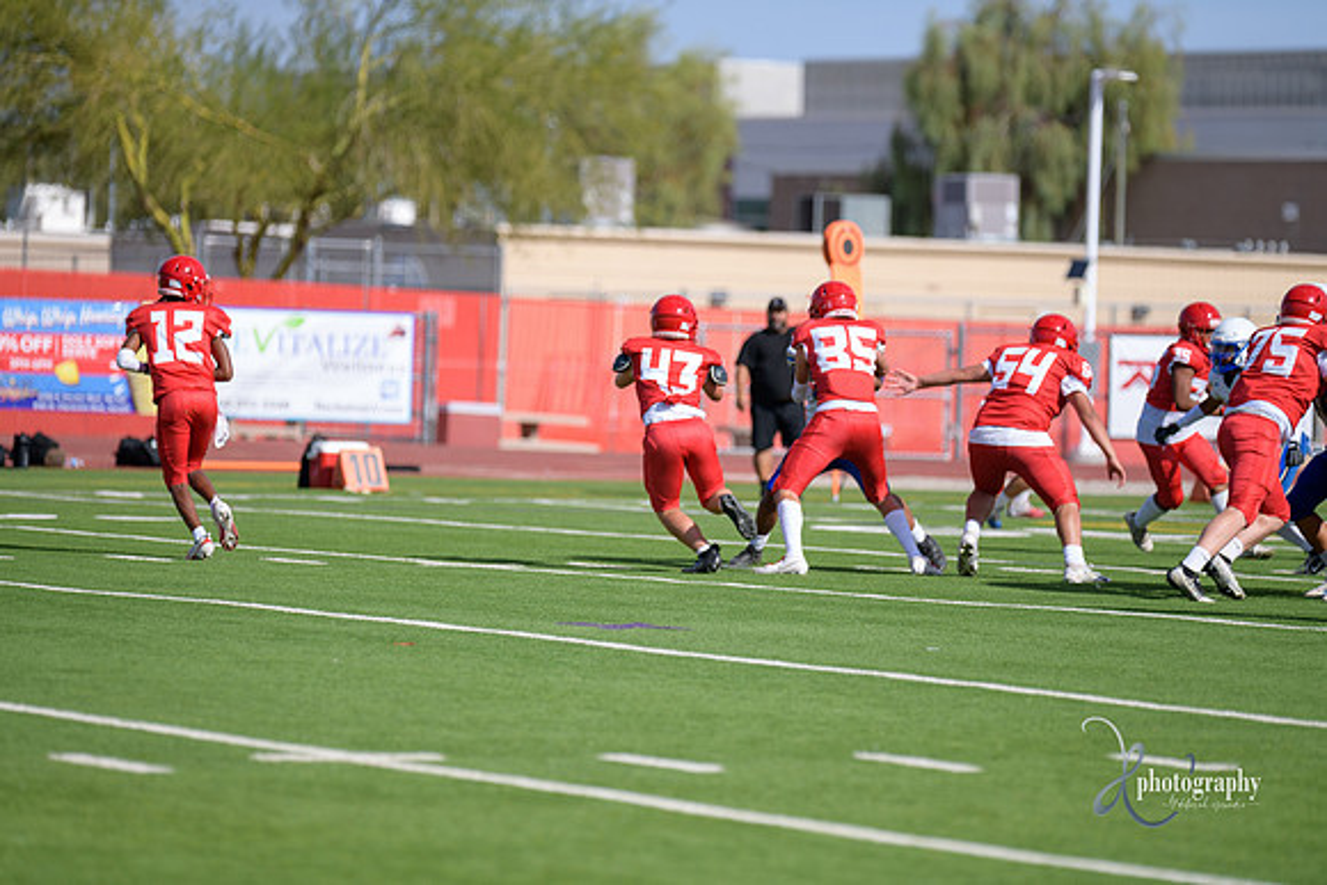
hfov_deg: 9.4
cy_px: 442
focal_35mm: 220
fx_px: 8111
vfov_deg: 6.2
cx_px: 664
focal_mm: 220
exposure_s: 1/3200
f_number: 2.8
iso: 200
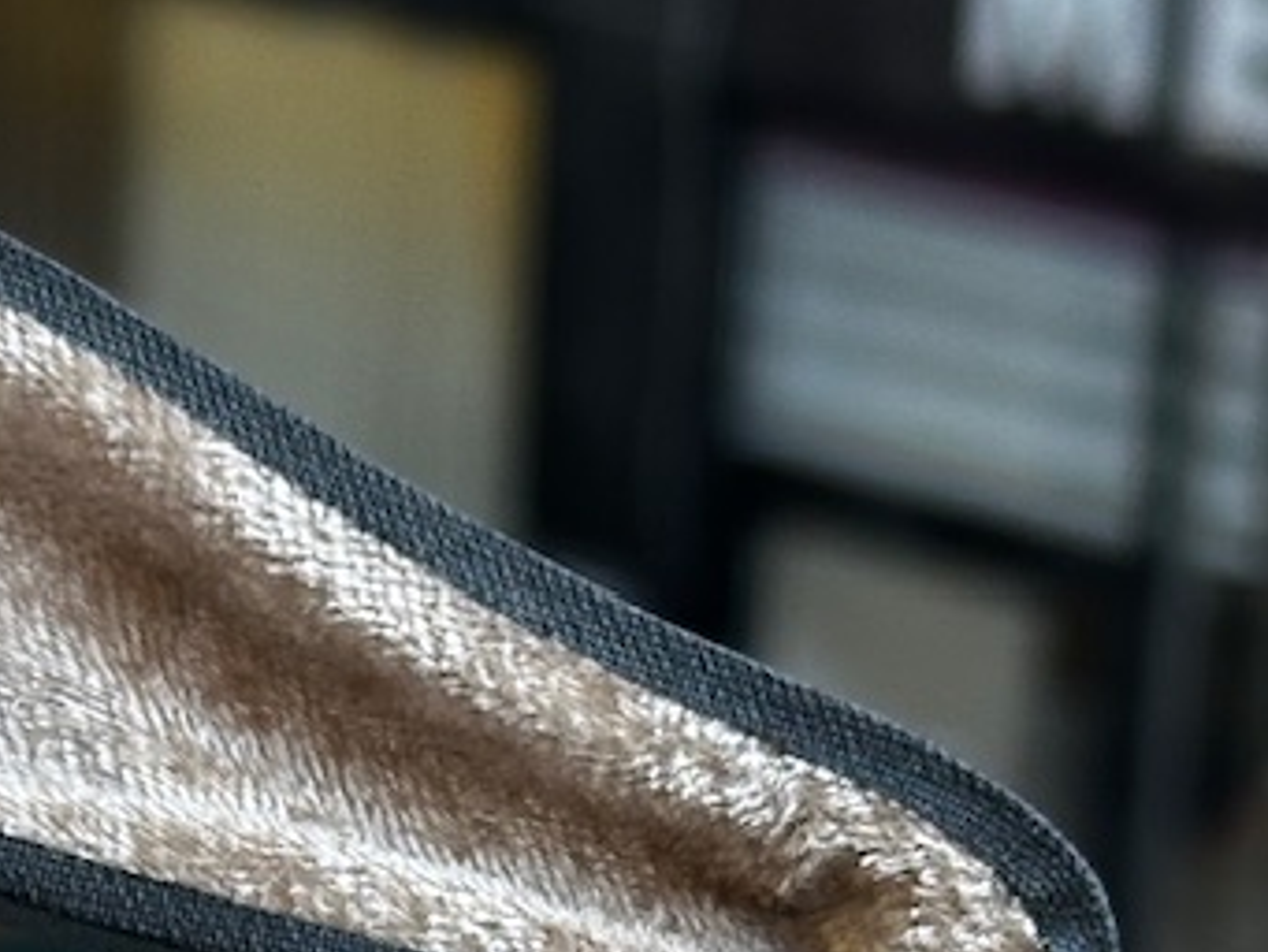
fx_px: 6596
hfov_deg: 10.6
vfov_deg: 8.1
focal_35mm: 180
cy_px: 1339
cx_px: -554
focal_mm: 6.86
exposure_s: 1/100
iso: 50
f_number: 1.78
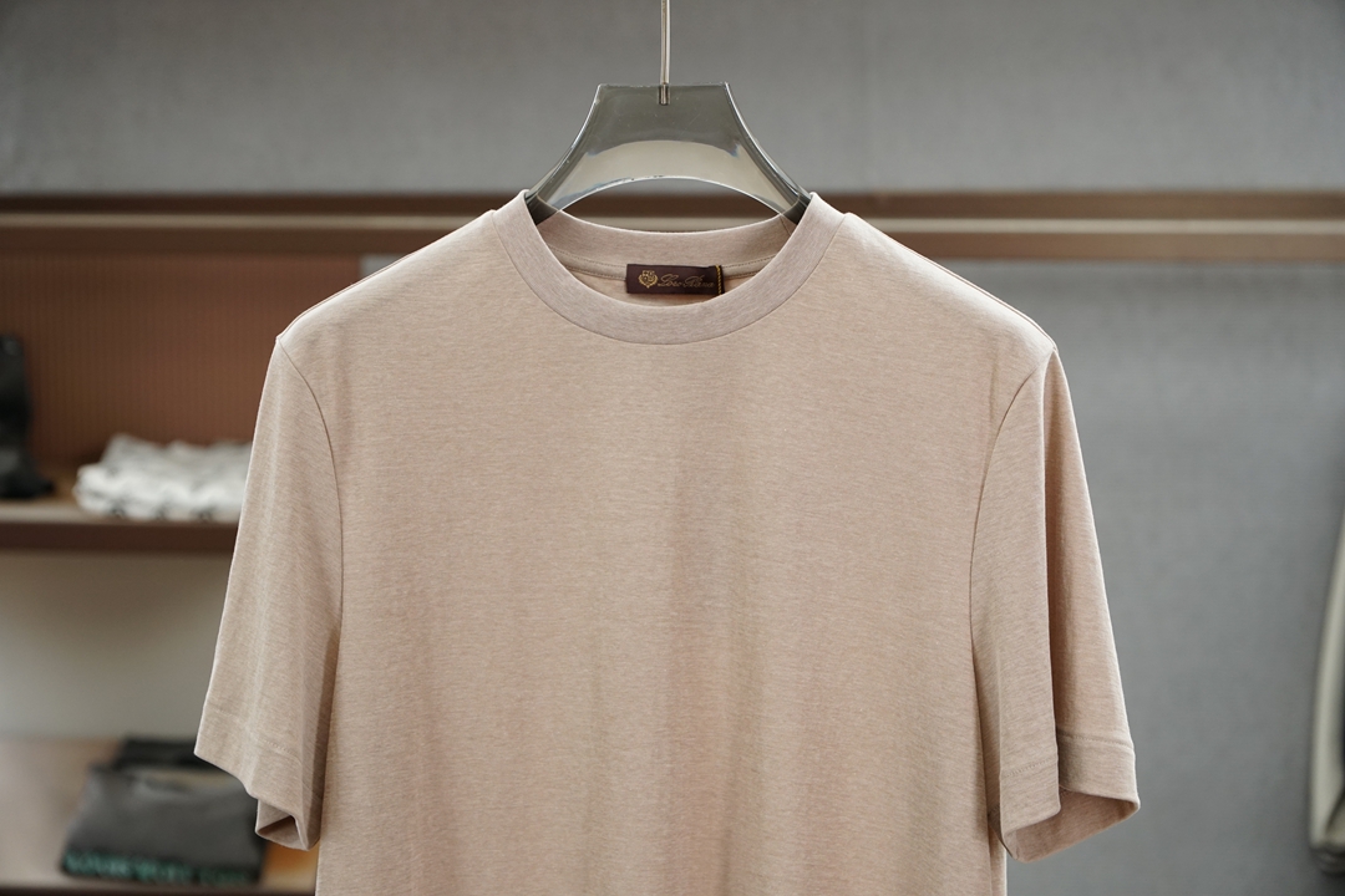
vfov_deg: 17.2
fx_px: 2970
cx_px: 672
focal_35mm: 80
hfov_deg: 25.5
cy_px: 448
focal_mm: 53
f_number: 3.5
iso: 640
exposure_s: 1/125
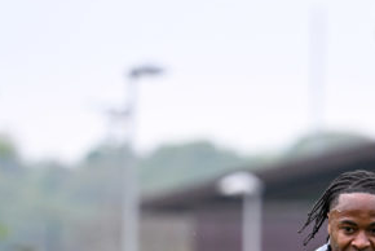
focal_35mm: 600
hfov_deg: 3.4
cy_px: 403
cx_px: 225
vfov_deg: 2.3
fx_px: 6256
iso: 800
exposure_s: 1/5000
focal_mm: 170
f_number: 2.8
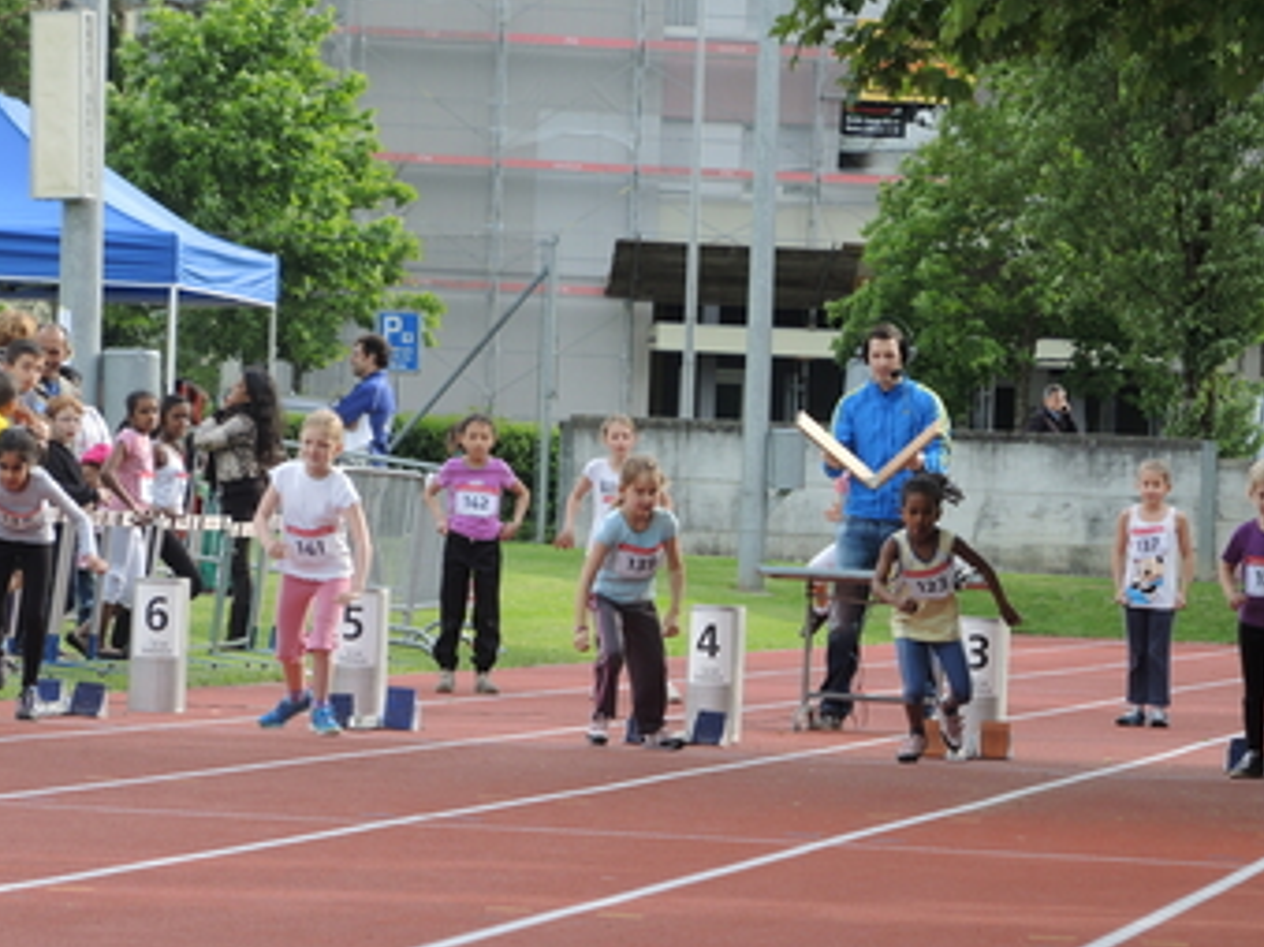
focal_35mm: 279
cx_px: 828
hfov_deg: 7.1
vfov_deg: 5.3
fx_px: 10184
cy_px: 729
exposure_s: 1/250
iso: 100
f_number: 4
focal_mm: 37.4
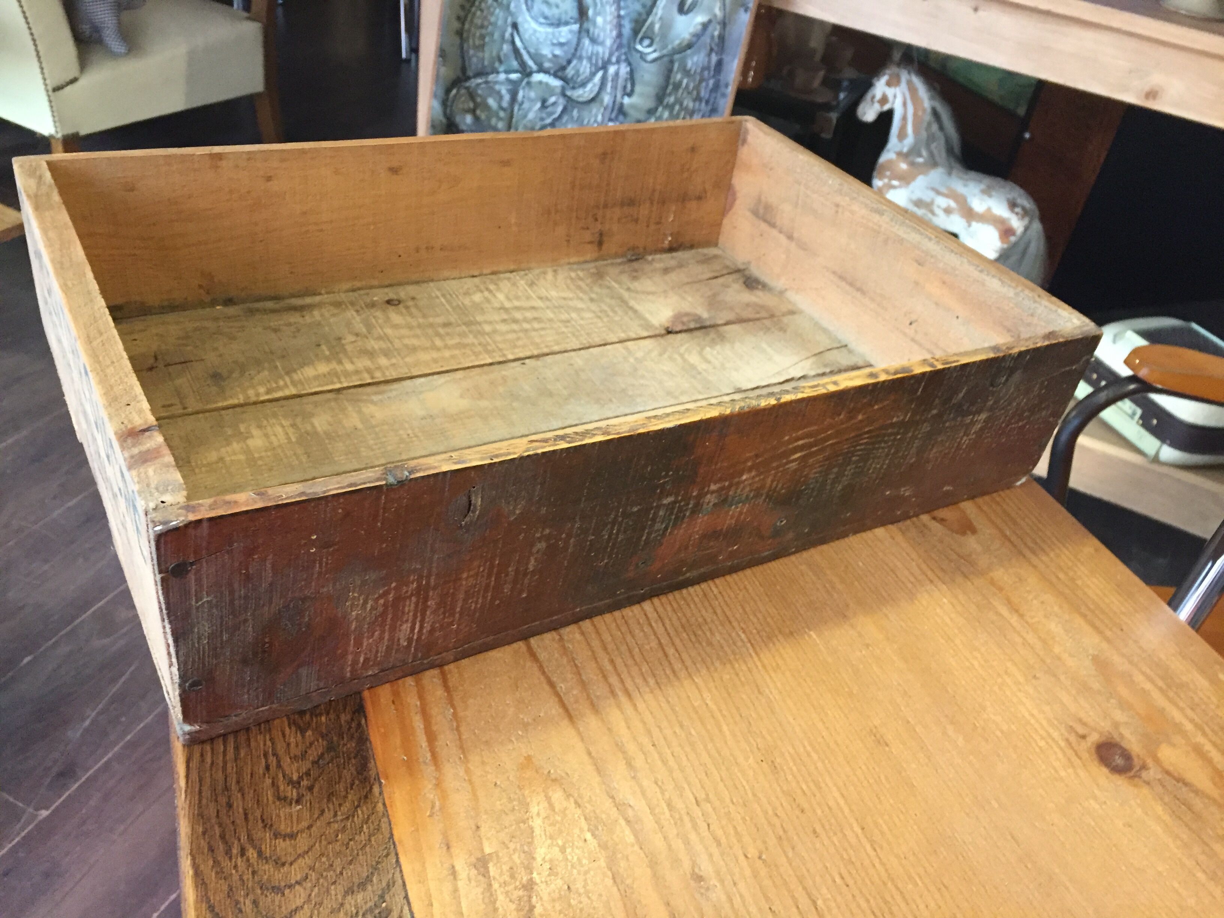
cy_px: 459
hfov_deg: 61.7
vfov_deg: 48.2
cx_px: 612
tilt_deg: -37.2
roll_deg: -11.9
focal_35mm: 29
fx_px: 1025
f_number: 2.2
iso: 250
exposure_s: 1/33
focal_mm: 4.15
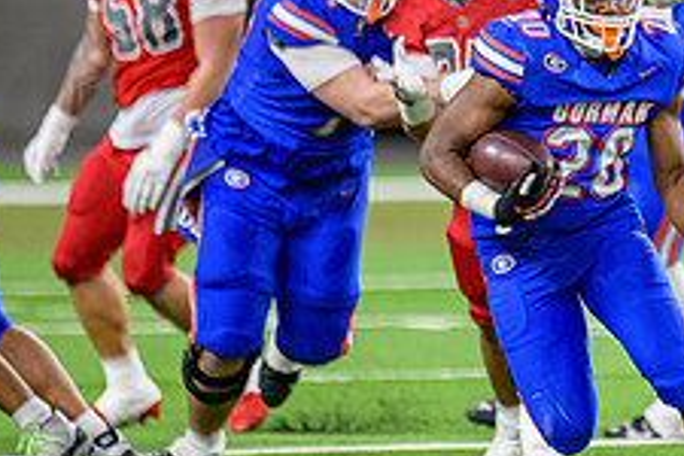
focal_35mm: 773
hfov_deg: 2.7
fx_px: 14686
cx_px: 641
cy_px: 147
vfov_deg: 1.8
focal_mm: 300
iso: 1000
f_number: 2.8
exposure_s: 1/400
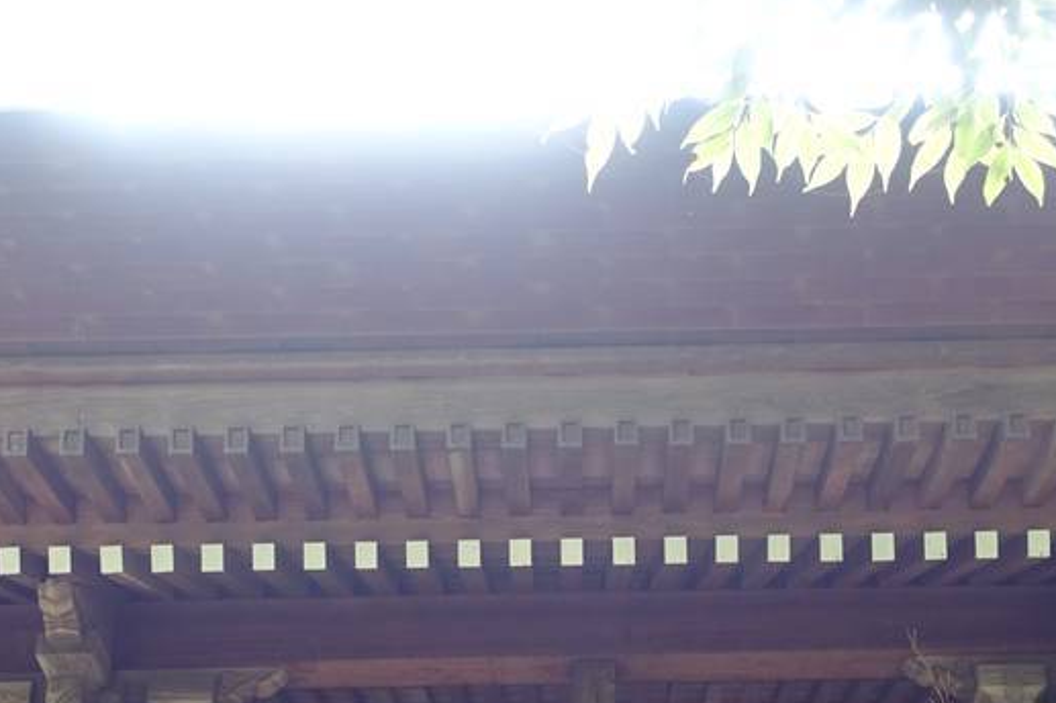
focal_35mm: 72
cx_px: 533
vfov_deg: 18.3
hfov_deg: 28.1
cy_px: 736
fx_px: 2111
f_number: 2.5
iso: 320
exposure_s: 1/40
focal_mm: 11.22
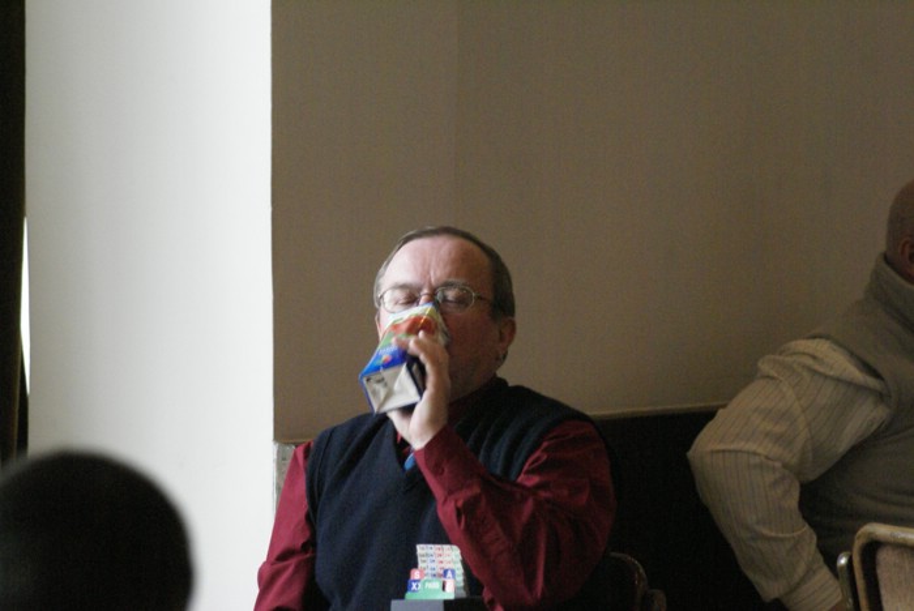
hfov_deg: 8.6
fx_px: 6098
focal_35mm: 240
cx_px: 457
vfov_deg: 5.7
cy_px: 306
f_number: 5.6
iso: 1600
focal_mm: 160
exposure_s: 1/60
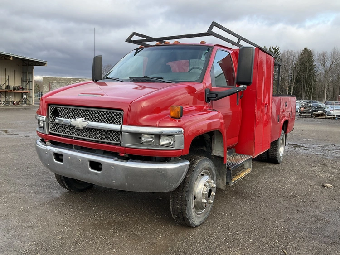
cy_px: 128
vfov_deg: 48.3
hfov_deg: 61.6
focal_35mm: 29
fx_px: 285
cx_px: 170
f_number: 1.8
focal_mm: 3
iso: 20
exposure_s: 1/160
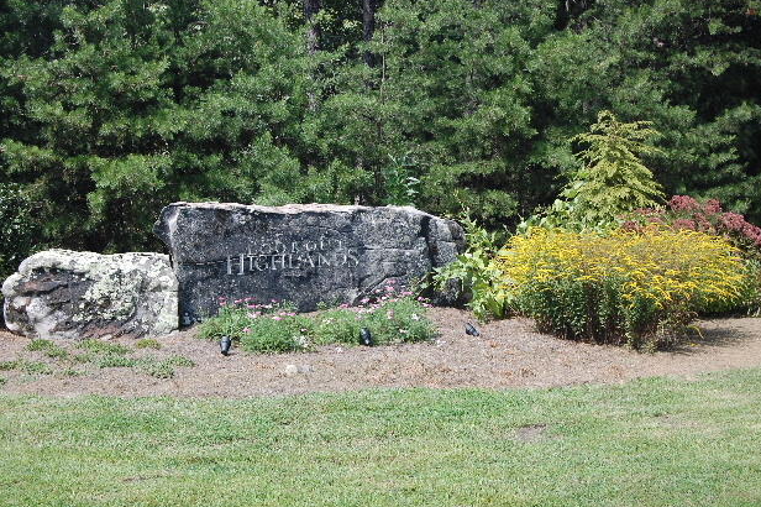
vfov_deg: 24.8
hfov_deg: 36.6
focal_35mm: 55
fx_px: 1152
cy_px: 258
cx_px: 374
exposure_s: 1/125
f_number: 9
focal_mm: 35
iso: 400
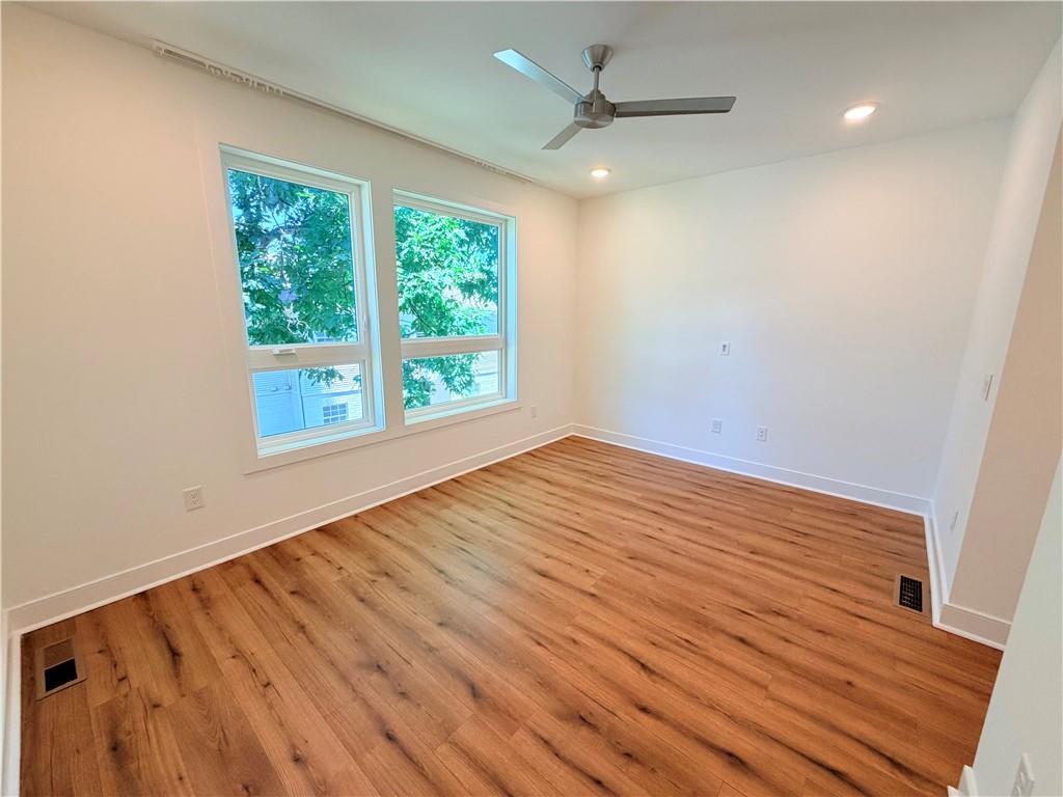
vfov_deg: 85.7
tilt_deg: -11.3
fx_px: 430
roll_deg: -0.4
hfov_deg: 102.1
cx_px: 532
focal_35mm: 14
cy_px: 398
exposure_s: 1/120
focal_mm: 2.22
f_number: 2.2
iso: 160
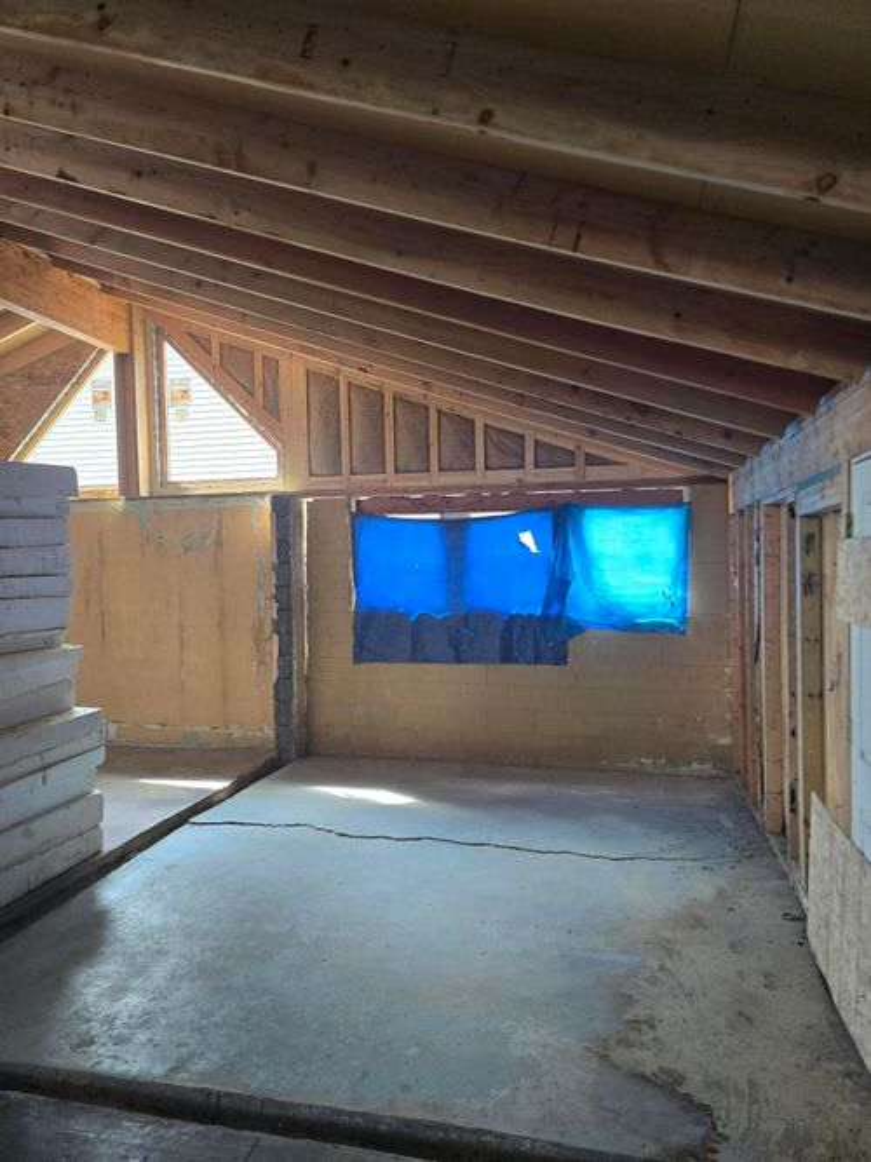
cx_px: 436
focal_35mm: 23
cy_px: 581
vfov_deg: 73.9
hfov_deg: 58.9
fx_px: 772
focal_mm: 6.3
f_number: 1.7
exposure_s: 1/120
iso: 250
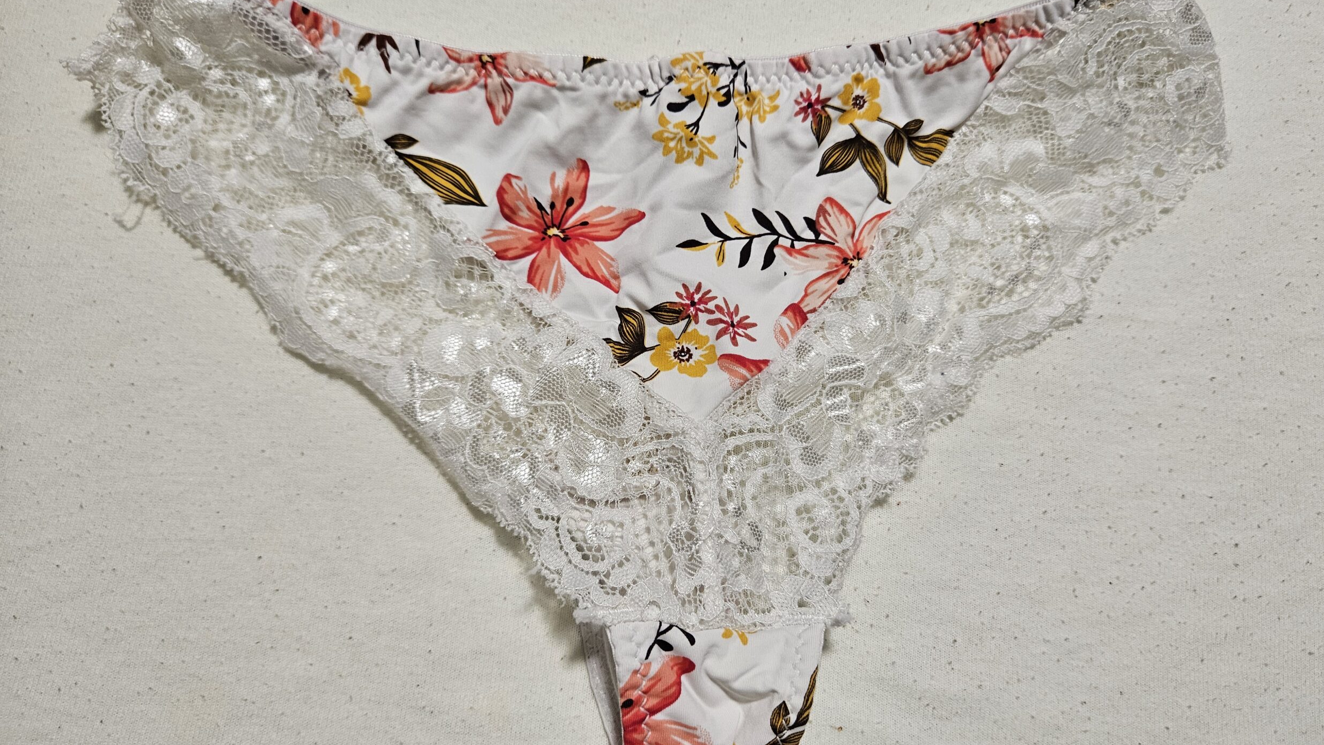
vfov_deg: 44.4
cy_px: 381
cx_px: 678
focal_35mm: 26
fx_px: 913
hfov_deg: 71.9
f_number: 1.8
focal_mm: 5.4
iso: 320
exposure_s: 1/100
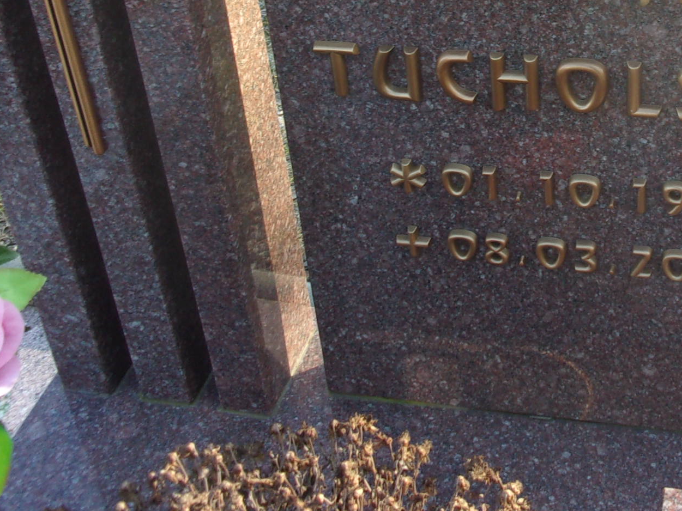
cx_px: 578
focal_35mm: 58
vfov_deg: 24.3
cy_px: 29
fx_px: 1143
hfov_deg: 32.0
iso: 80
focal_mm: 5.1
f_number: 3.9
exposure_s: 1/85
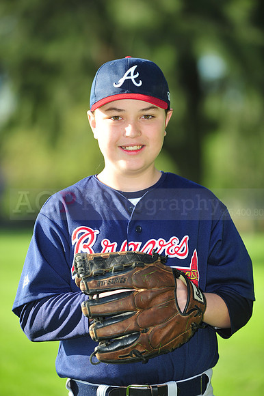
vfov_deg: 10.3
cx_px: 132
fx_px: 2202
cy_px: 198
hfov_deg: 6.9
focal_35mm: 200
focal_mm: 200
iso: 200
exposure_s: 1/500
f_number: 4.5
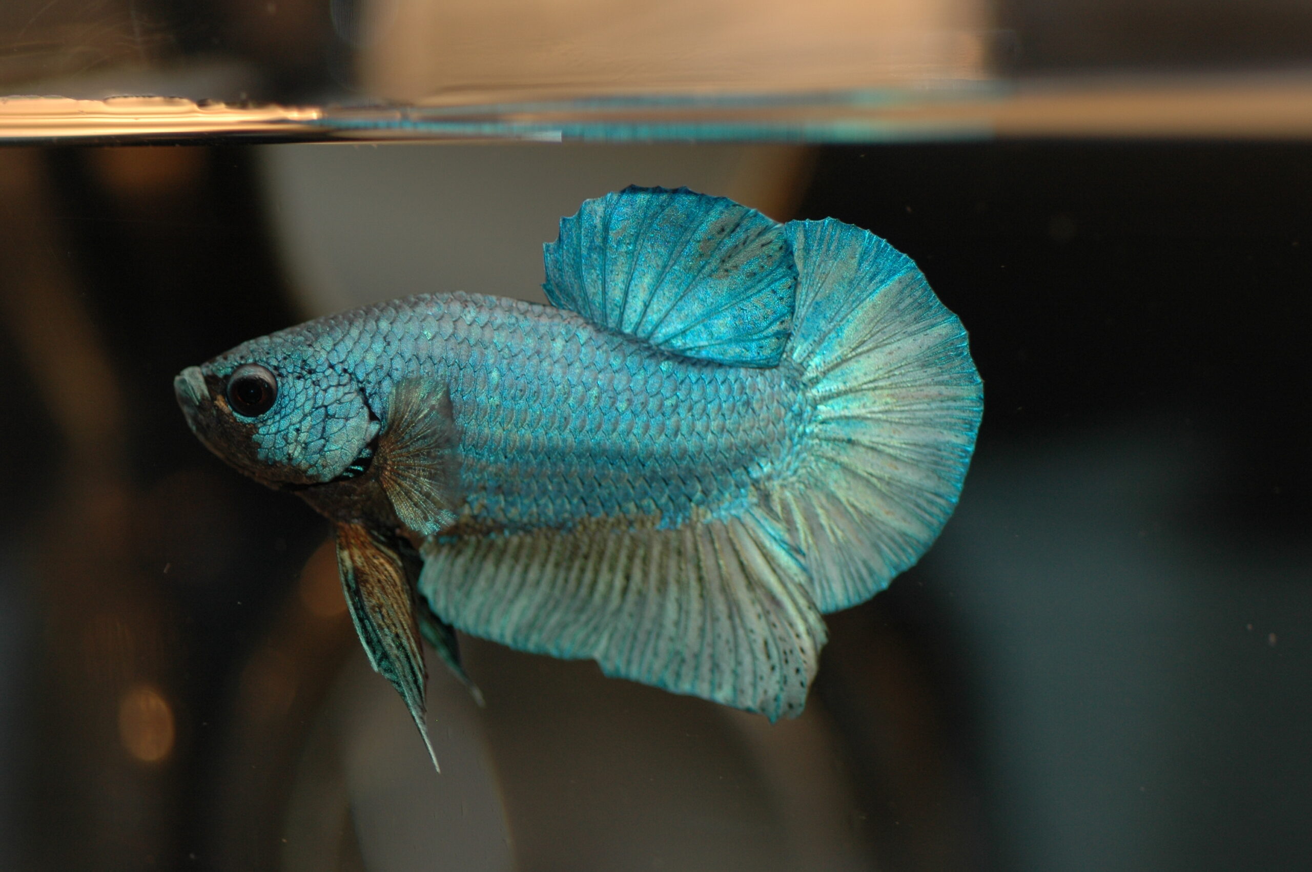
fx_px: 3277
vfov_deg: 15.2
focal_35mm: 90
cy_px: 436
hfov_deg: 22.6
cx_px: 656
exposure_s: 1/60
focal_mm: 60
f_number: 3.3
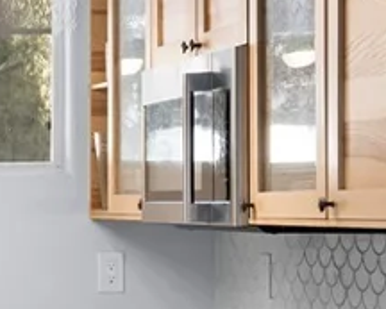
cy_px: 213
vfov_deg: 10.5
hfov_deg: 12.0
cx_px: -313
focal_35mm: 147
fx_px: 1680
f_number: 8
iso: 400
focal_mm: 22
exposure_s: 1/13
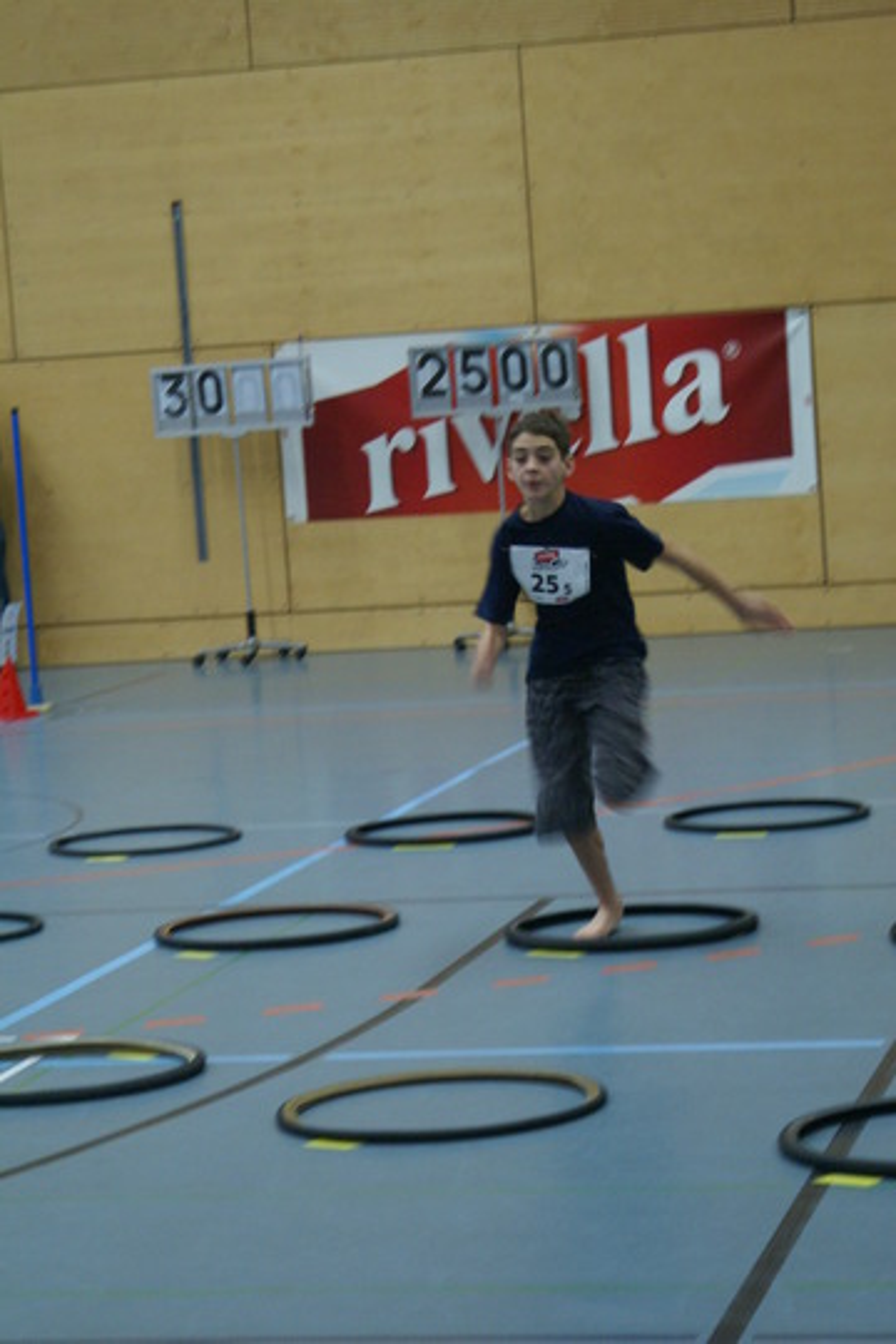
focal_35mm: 105
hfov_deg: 13.0
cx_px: 448
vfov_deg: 19.5
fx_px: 3920
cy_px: 672
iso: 800
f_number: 5.6
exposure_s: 1/40
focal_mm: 70
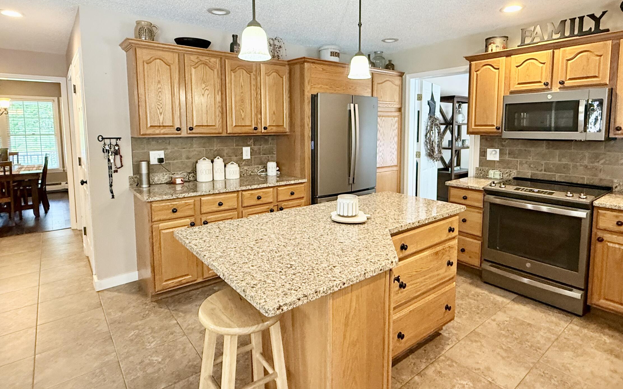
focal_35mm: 20
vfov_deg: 59.2
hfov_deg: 85.0
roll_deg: -0.5
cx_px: 322
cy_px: 158
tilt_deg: -6.7
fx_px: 340
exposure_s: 1/60
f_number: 2.2
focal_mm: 2.22
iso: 400
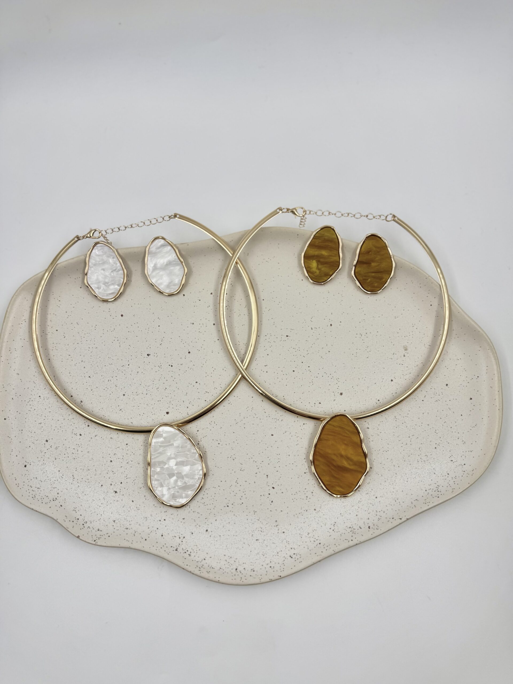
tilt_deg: -79.2
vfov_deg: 71.6
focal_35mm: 24
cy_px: 342
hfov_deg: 56.8
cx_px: 256
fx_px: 474
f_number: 1.78
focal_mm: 6.76
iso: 80
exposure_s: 1/1311
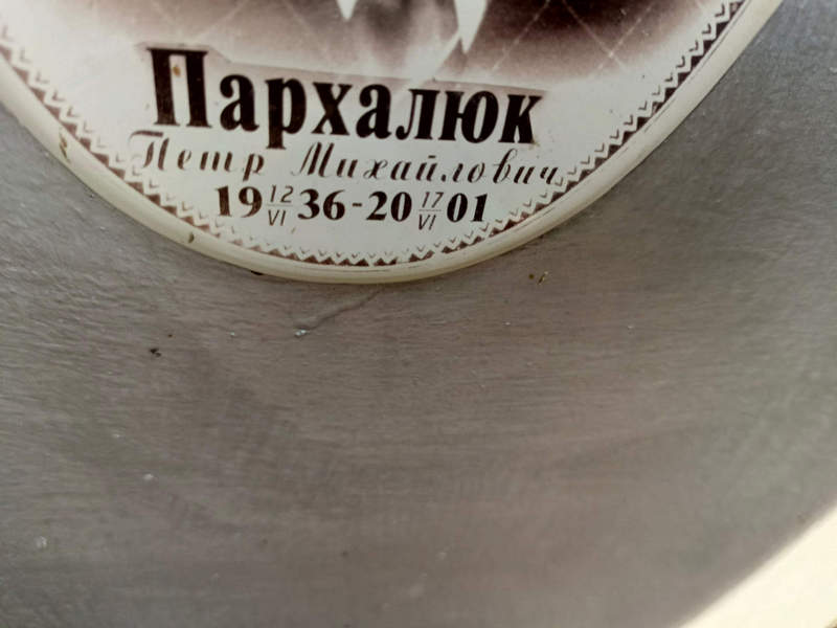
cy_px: 314
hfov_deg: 69.4
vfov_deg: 54.9
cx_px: 418
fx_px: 604
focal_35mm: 25
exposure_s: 1/101
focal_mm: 4.76
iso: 114
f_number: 1.69
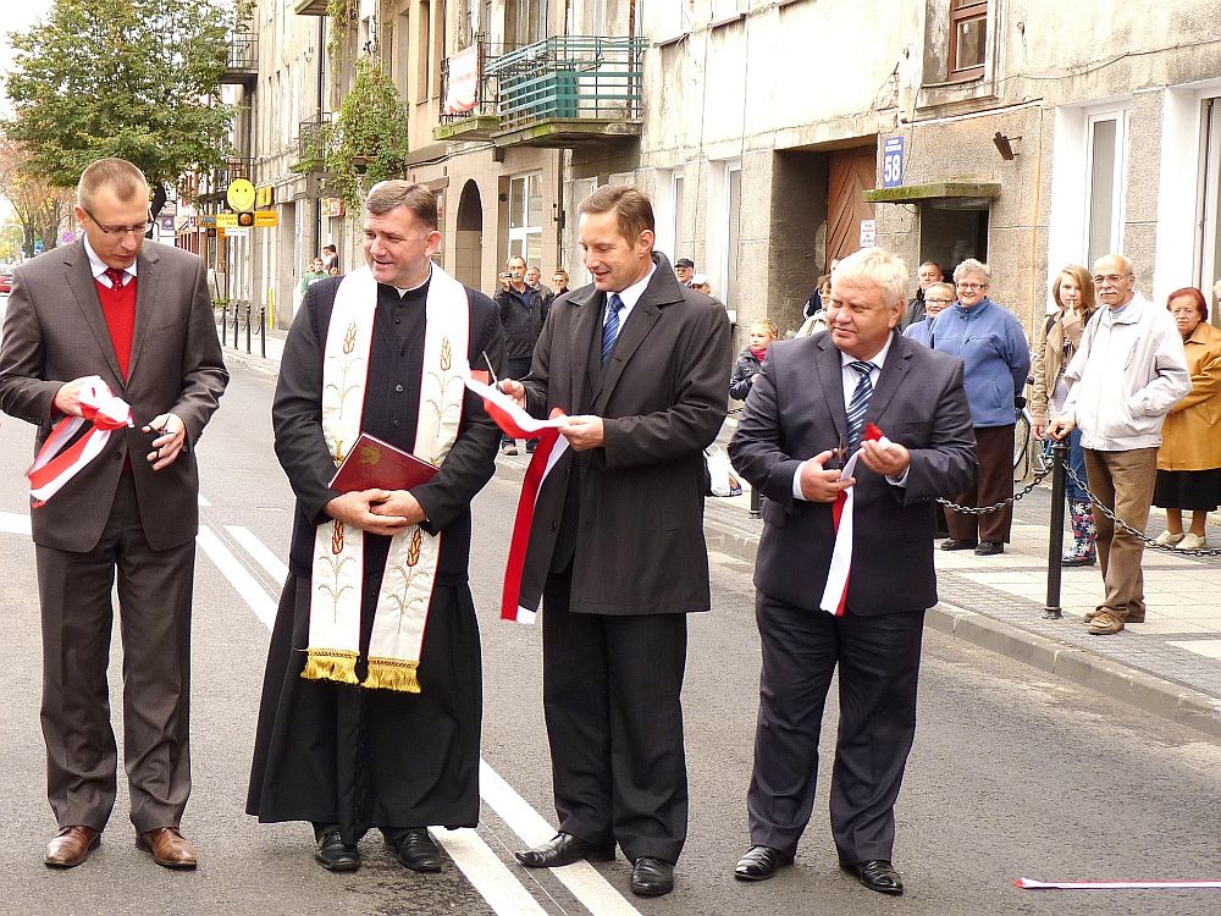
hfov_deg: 38.2
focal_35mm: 50
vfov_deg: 29.1
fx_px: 1764
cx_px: 610
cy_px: 458
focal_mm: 9
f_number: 3.2
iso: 80
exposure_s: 1/60
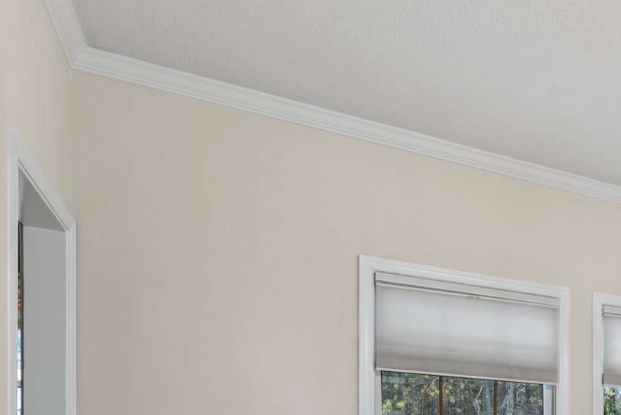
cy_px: 468
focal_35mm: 38
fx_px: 656
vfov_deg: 30.9
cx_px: 734
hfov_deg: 38.5
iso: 400
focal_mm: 15
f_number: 7.1
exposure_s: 1/6
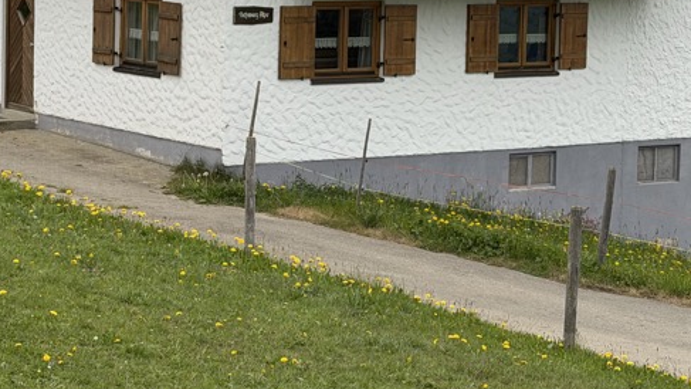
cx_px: 284
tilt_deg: -3.7
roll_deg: -1.1
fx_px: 2016
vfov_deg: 10.9
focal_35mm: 110
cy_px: 24
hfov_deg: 19.4
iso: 64
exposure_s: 1/4587
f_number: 1.78
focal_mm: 6.76
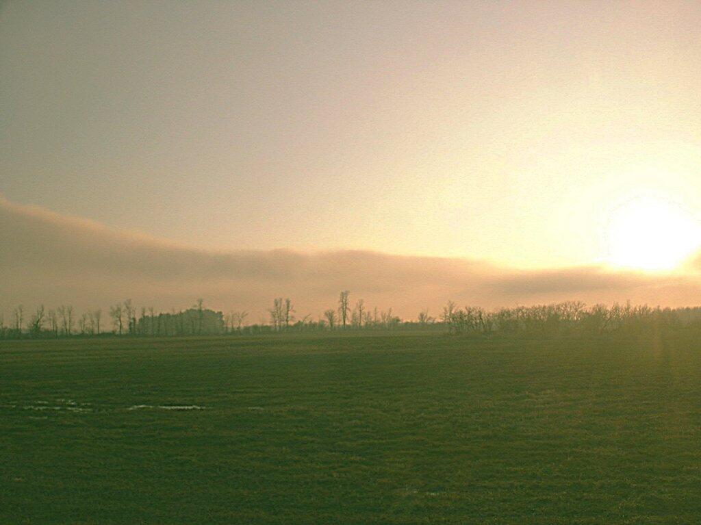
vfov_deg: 35.1
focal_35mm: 41
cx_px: 350
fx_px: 830
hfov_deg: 45.8
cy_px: 262
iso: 64
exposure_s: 1/90
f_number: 8
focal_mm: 8.65
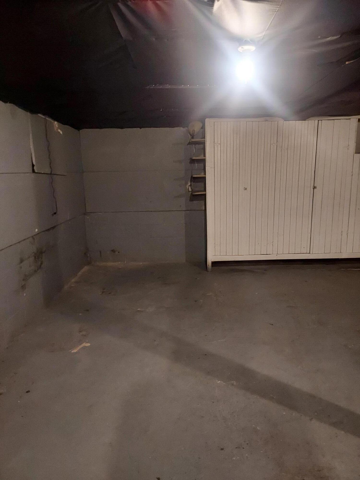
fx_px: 333
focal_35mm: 24
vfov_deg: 71.6
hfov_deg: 56.8
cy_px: 240
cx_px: 180
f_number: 1.8
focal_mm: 4.6
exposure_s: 1/20
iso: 1000
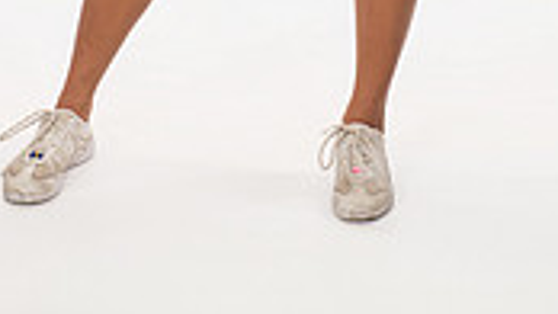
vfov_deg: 9.3
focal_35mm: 119
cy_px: -394
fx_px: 1761
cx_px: 292
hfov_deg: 18.0
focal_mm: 44
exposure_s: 1/640
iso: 800
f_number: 8
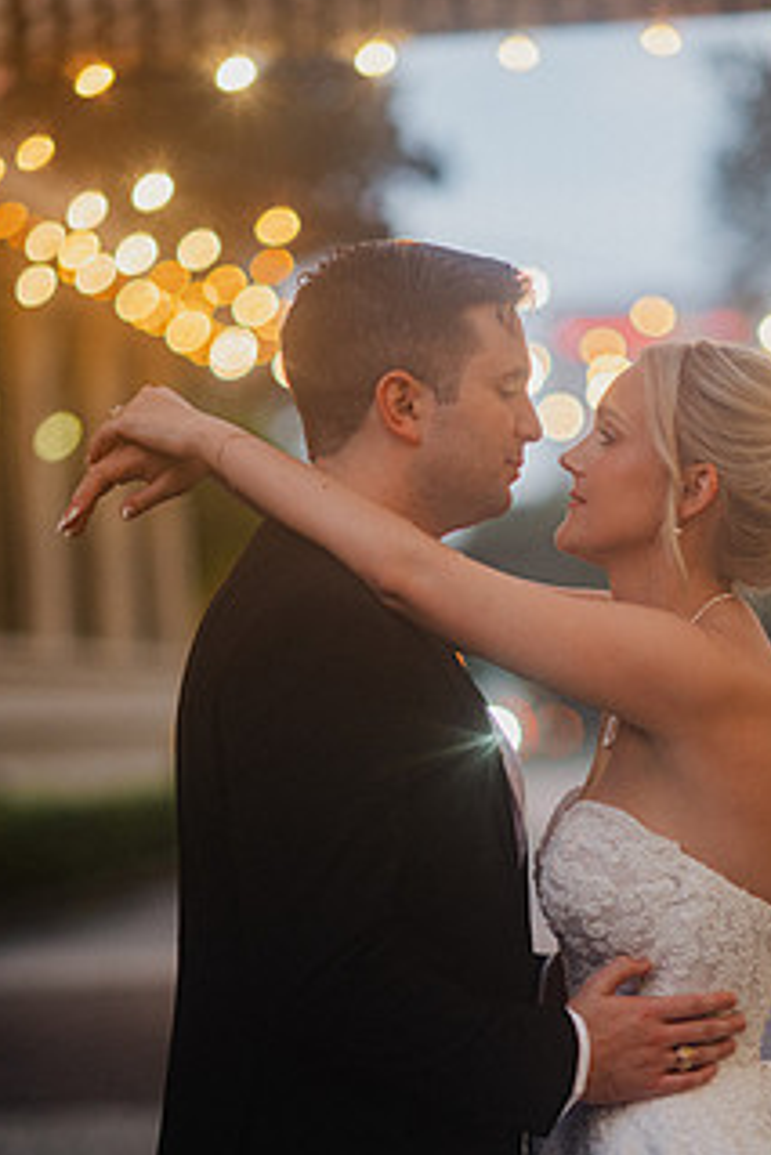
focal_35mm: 120
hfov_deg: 11.4
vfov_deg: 17.0
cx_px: 492
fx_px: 3851
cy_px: 786
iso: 500
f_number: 1.8
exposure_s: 1/60
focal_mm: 85
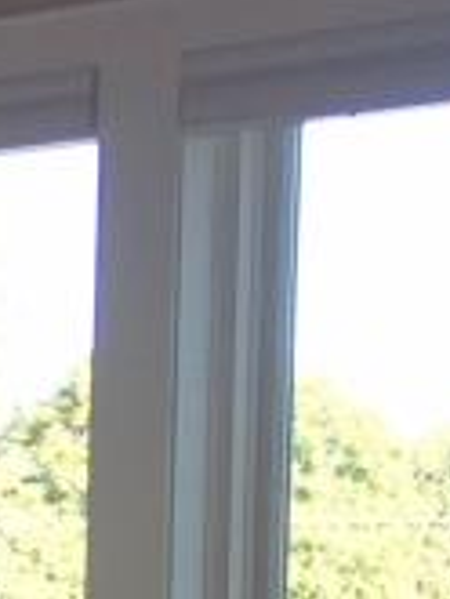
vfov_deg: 10.7
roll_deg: +1.2
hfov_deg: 7.4
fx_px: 3116
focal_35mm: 180
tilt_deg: -5.3
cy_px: 842
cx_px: -835
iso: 25
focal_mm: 4.15
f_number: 2.2
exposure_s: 1/120
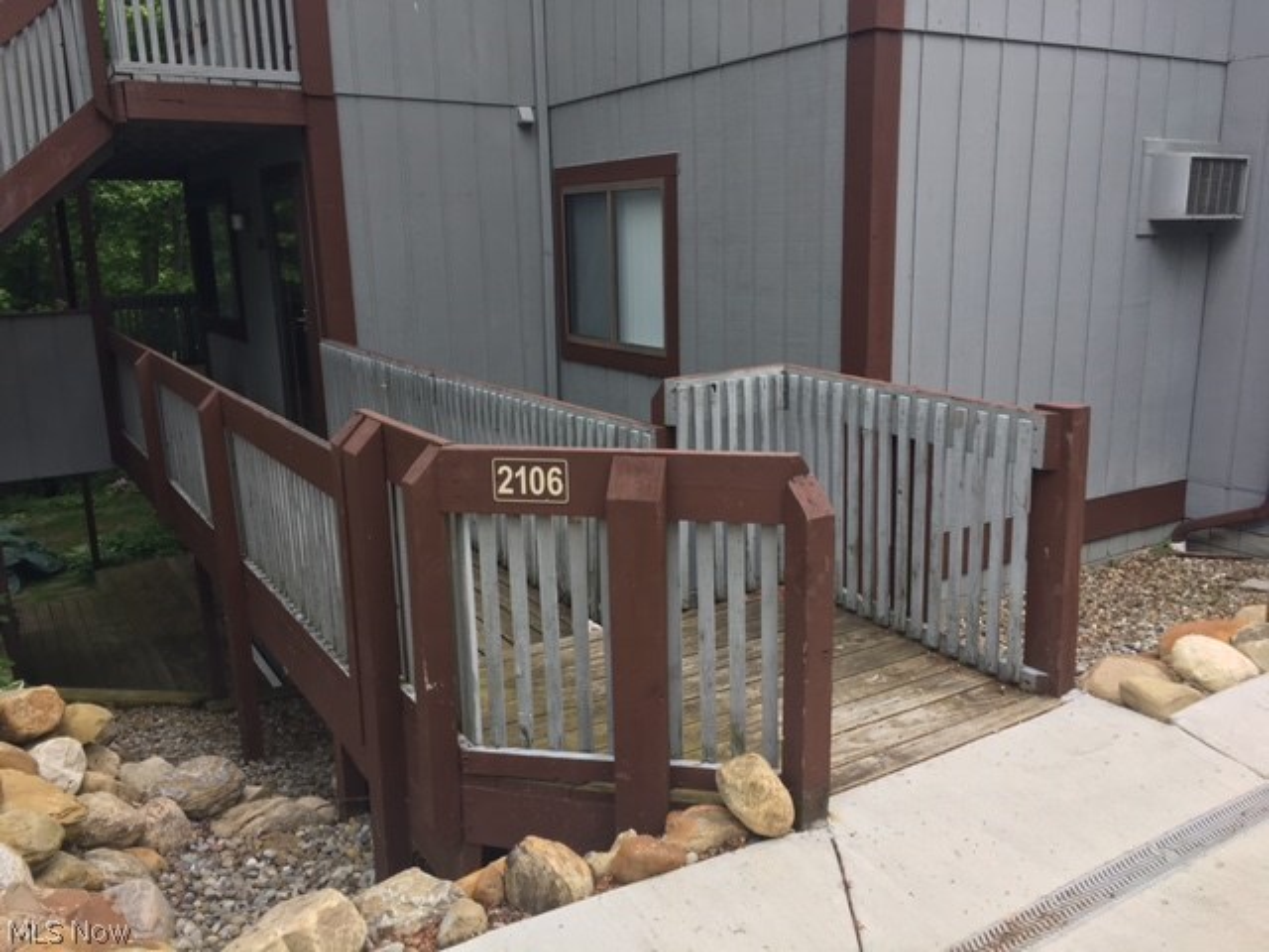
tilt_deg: -11.2
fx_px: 1063
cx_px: 634
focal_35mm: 29
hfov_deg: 61.7
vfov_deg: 48.2
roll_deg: +0.8
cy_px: 476
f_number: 2.2
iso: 25
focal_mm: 4.15
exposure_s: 1/120
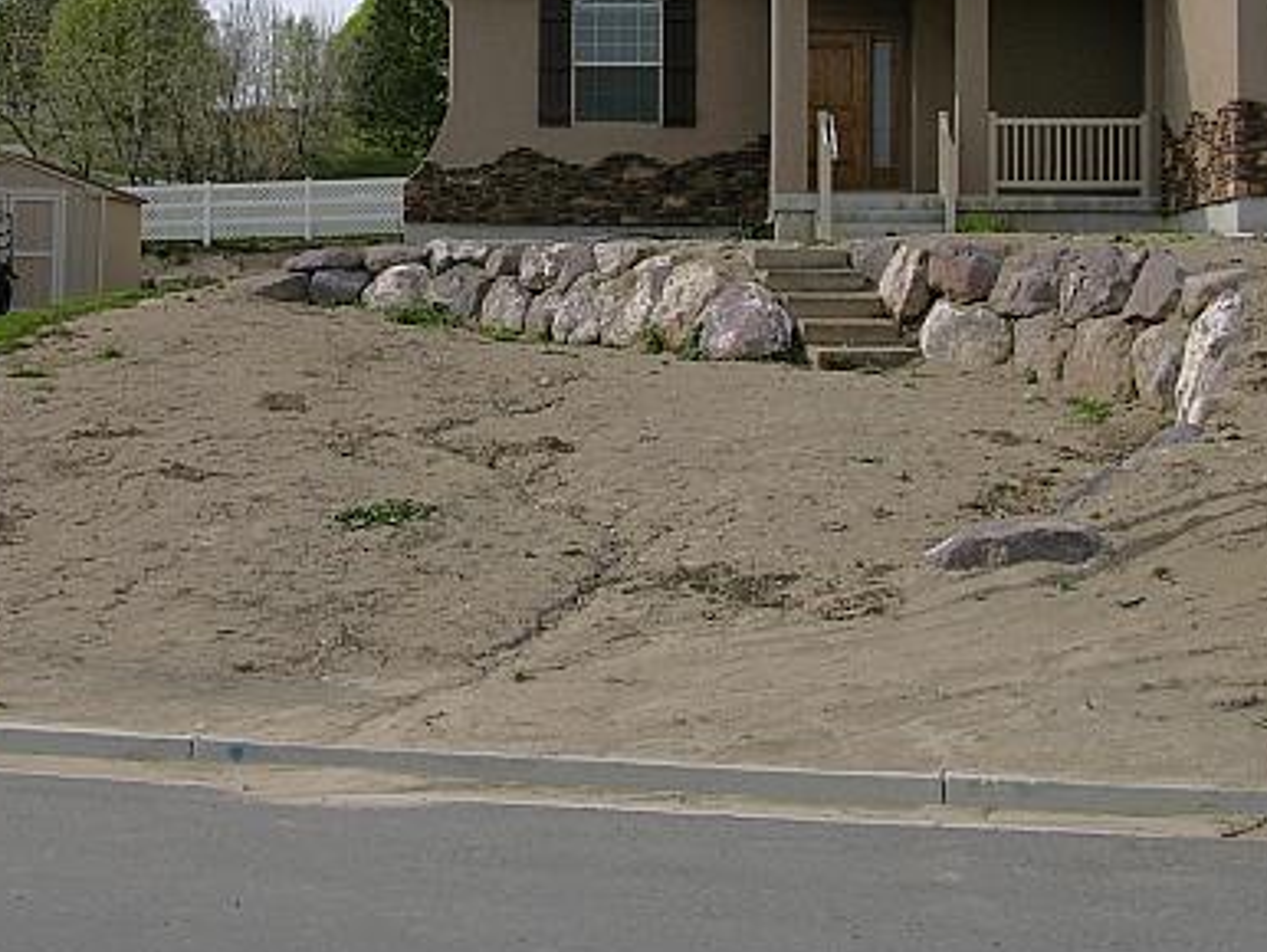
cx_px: 532
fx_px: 2124
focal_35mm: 58
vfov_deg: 24.9
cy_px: 207
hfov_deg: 33.1
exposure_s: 1/259
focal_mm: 8.9
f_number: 6.3
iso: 50
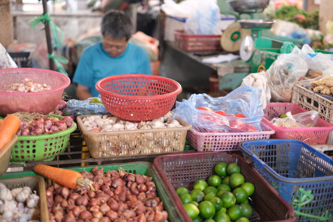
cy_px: 111
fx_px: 490
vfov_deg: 25.5
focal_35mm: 53
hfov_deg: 37.5
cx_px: 166
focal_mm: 35
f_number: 1.4
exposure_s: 1/38
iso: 320
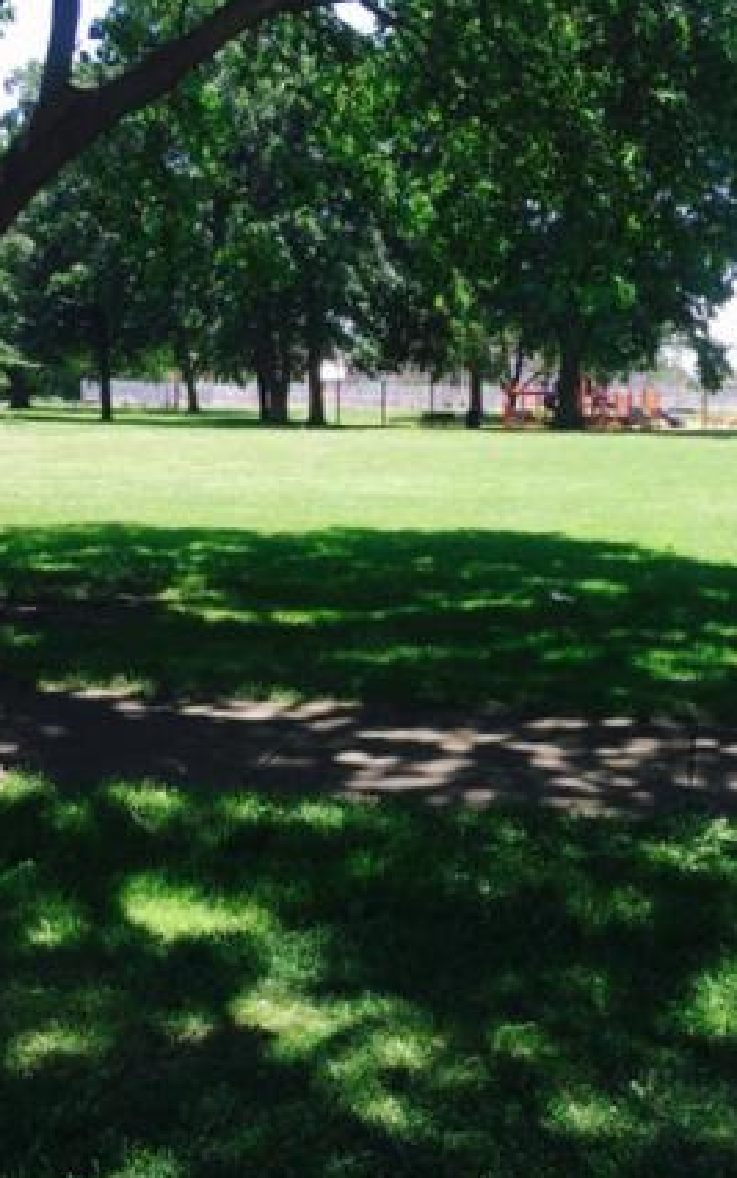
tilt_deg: -8.9
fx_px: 1478
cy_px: 637
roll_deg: -1.9
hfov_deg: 27.9
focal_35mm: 46
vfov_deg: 43.4
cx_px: 476
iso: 32
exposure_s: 1/403
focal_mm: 4.15
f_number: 2.2
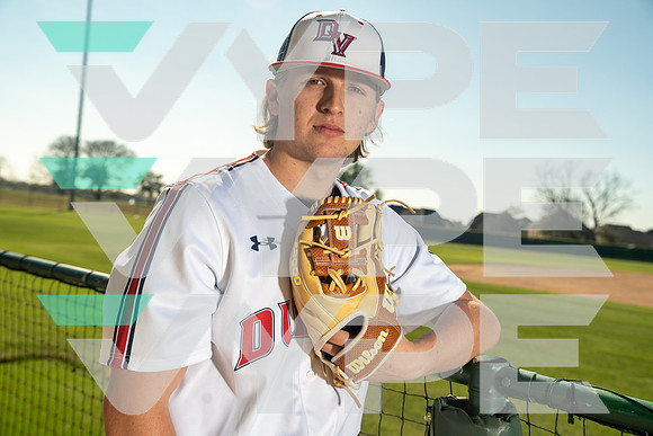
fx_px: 744
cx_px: 326
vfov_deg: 32.6
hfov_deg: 47.4
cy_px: 218
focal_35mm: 41
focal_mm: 41
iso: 500
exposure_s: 1/200
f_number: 5
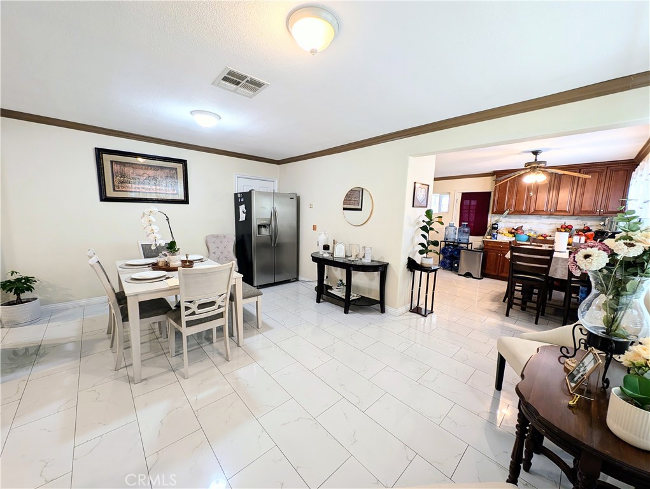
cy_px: 244
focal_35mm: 12
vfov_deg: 94.6
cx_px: 325
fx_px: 226
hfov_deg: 110.5
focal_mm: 2.23
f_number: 1.95
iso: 59
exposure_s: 1/30
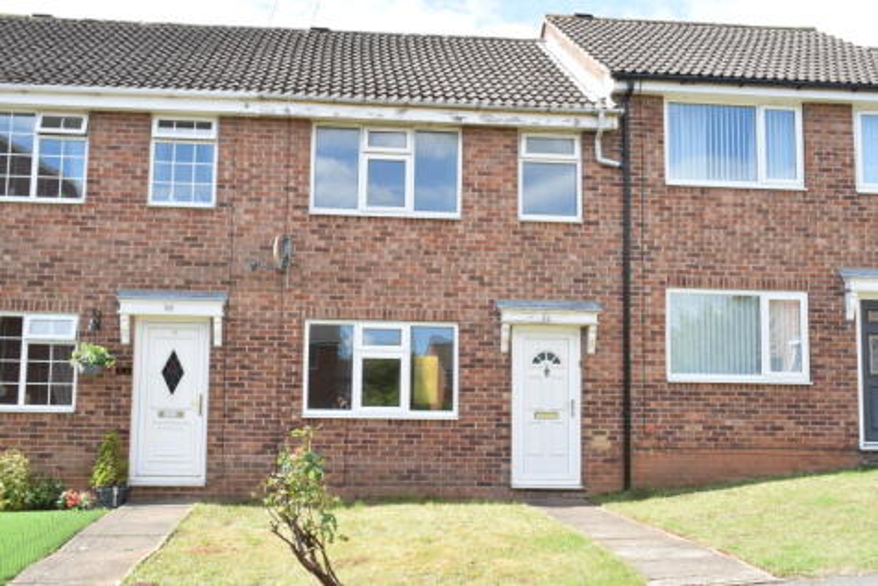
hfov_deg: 49.5
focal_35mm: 39
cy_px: 293
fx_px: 951
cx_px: 439
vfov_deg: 34.2
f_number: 16
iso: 800
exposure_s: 1/200
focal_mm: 26
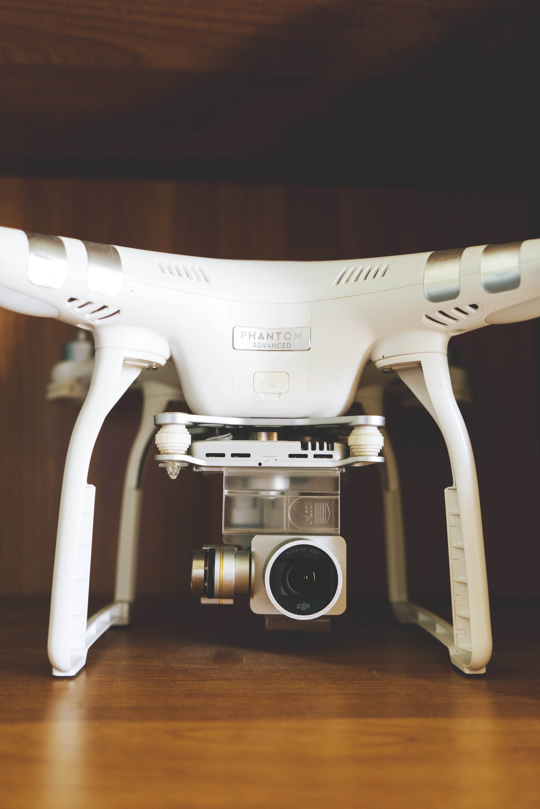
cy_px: 404
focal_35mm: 28
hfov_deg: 46.4
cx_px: 270
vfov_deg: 65.5
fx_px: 630
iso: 800
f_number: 3.5
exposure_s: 1/60
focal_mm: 28
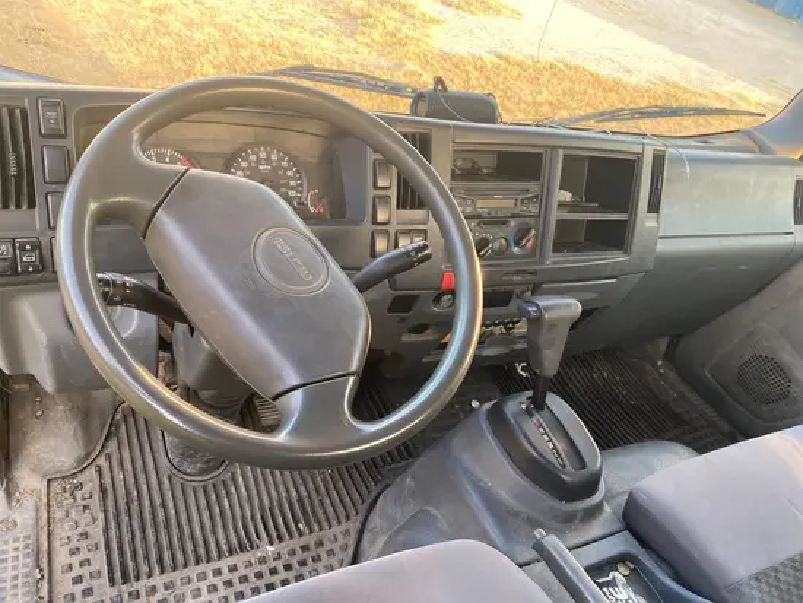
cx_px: 402
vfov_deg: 53.1
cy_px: 302
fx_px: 603
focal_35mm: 26
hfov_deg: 67.3
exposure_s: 1/106
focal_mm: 4.25
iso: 125
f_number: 1.8
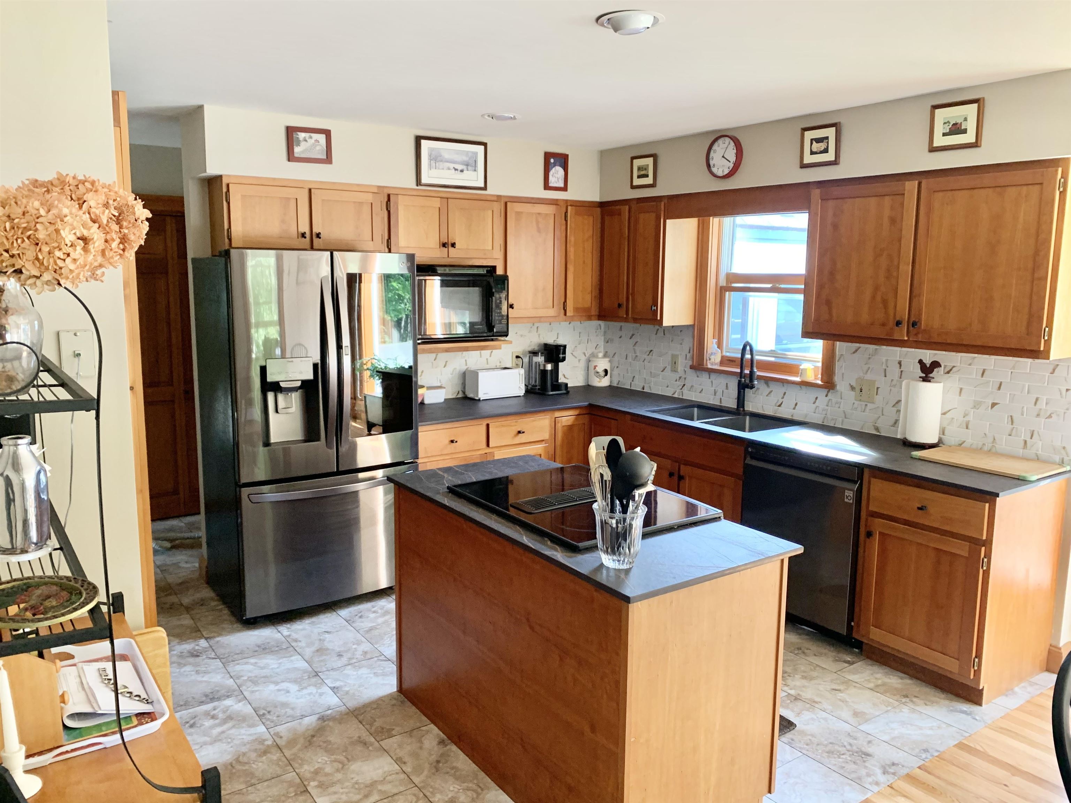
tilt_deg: -8.9
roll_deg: -0.1
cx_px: 536
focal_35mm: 26
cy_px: 402
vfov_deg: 53.1
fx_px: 804
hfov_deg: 67.3
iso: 200
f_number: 1.8
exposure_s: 1/60
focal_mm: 4.25
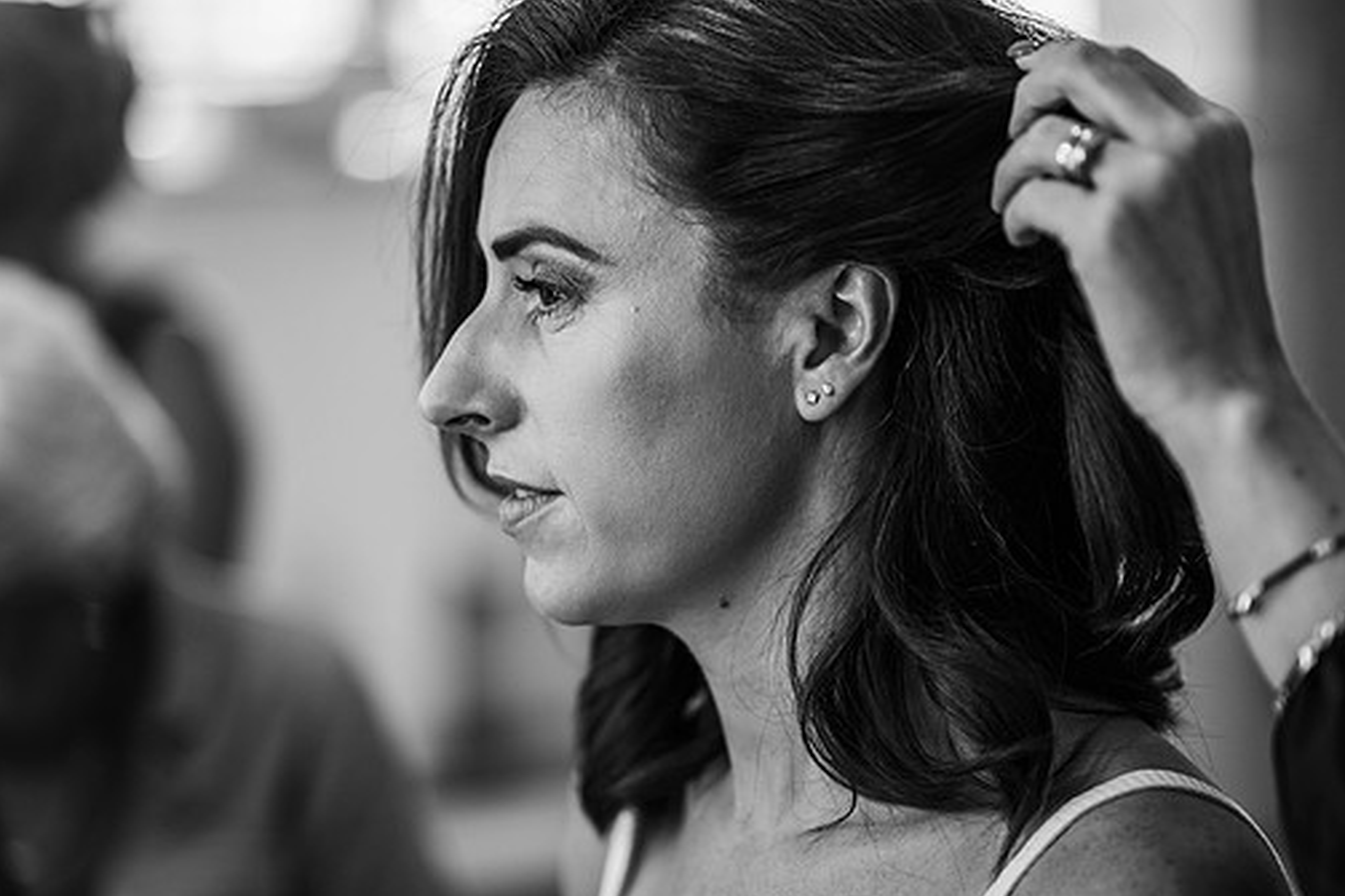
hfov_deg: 20.8
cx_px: 738
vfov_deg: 14.0
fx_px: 3660
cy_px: 420
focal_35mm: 98
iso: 250
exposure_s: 1/200
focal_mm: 85
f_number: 1.8
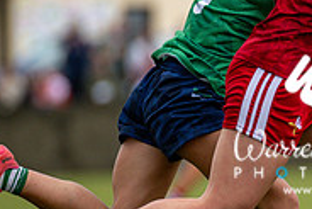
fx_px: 8188
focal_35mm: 944
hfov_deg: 2.2
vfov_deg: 1.5
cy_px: 120
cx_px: 344
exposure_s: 1/6400
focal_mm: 300
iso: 400
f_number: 2.8
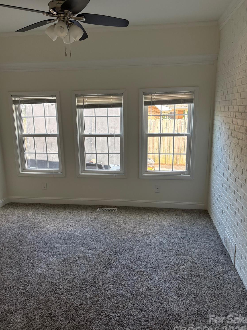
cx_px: 120
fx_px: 257
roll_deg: +0.4
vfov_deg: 65.3
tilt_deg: -12.6
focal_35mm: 27
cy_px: 168
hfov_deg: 51.3
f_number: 1.6
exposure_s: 1/142
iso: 125
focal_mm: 5.96
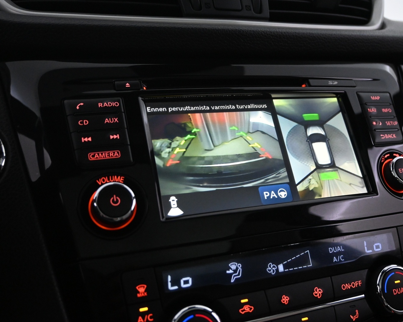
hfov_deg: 47.8
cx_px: 232
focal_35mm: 38
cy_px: 158
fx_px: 453
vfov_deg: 39.2
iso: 3200
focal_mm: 22
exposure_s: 1/60
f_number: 4
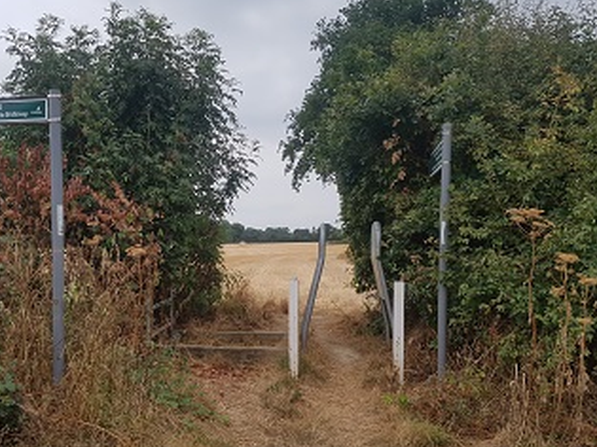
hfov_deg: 55.0
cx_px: 244
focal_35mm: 33
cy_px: 244
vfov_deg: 42.9
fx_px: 569
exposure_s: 1/282
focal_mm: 4.2
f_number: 1.7
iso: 50
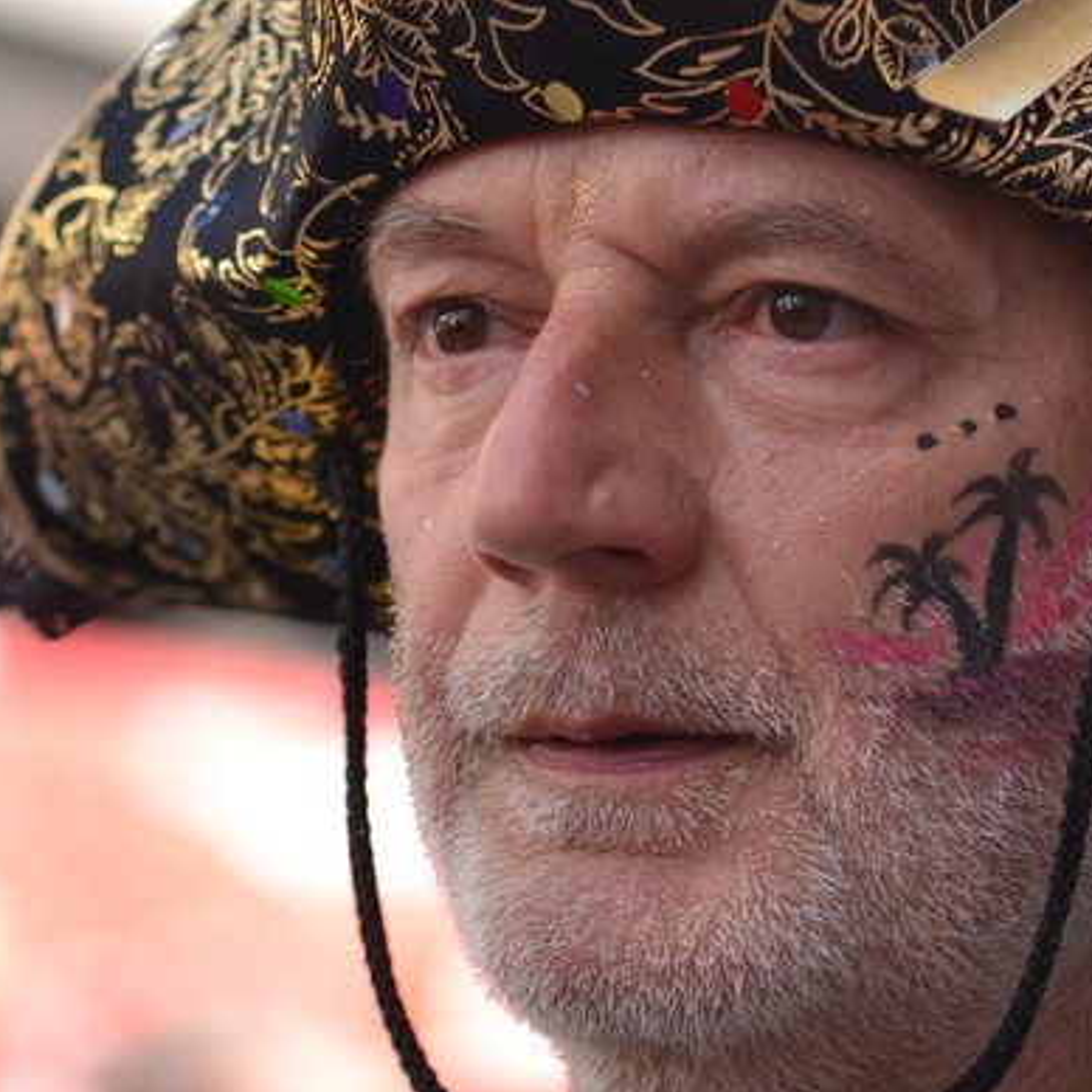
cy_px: 463
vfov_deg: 6.1
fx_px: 10212
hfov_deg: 6.1
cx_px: 616
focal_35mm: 286
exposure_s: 1/400
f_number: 2.8
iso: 100
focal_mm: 85
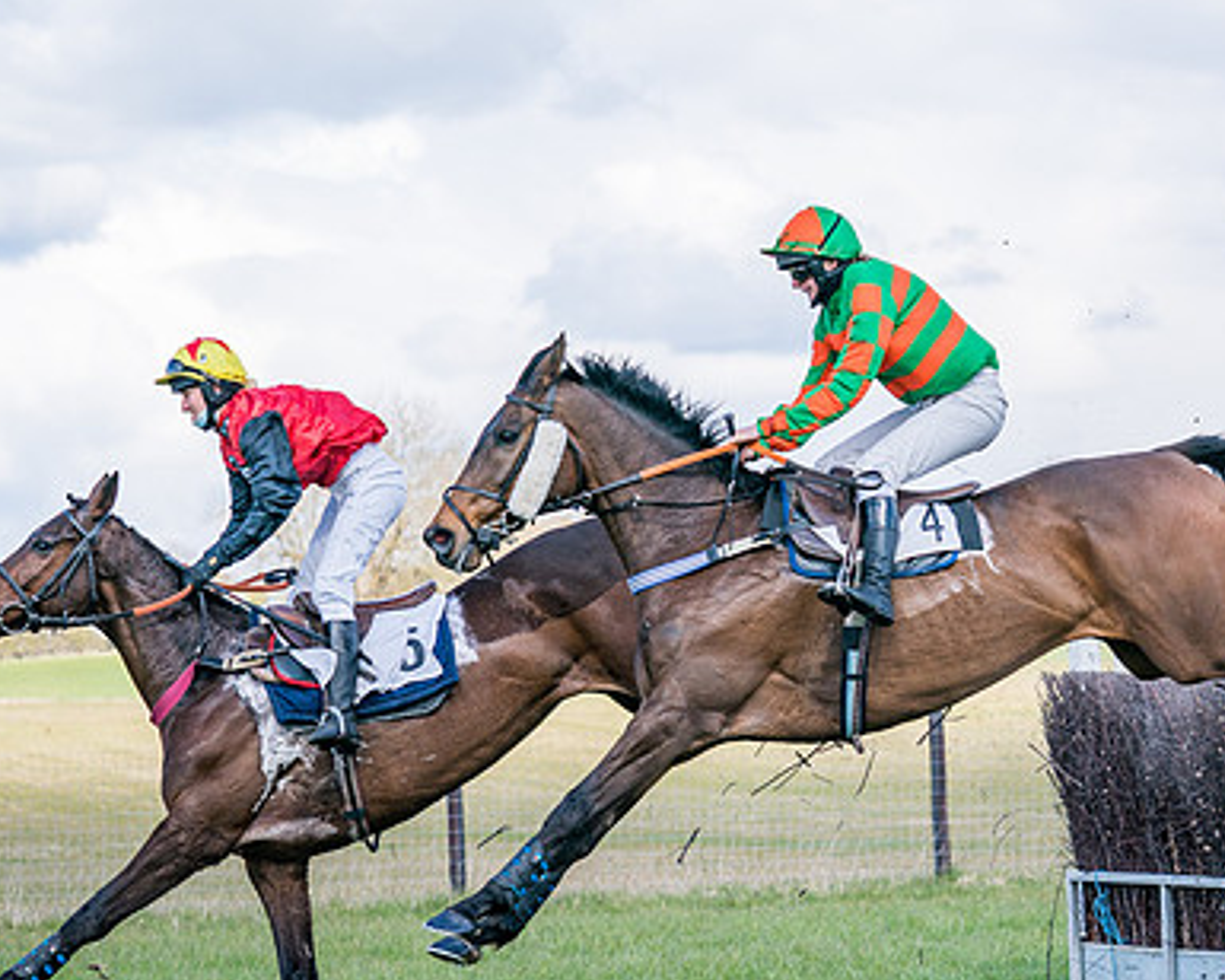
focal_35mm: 141
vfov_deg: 10.9
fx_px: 5112
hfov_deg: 13.7
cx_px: 758
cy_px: 554
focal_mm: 80
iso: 200
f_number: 4
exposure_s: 1/1600
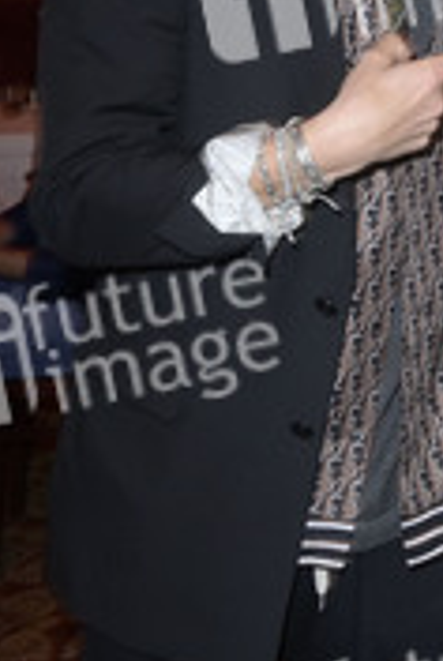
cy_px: 161
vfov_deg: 25.9
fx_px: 1416
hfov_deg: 17.2
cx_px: 496
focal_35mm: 77
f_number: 5.6
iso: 800
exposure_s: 1/20
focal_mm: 34
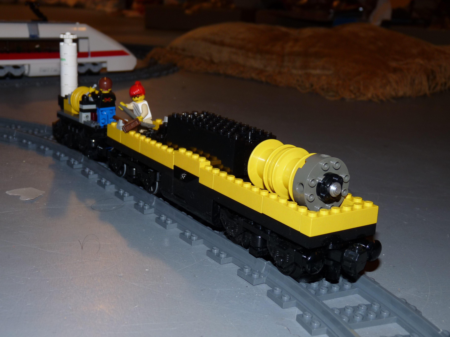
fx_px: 676
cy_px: 168
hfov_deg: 36.8
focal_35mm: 52
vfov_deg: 28.0
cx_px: 225
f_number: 3.2
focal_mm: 9.2
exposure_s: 1/30
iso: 100
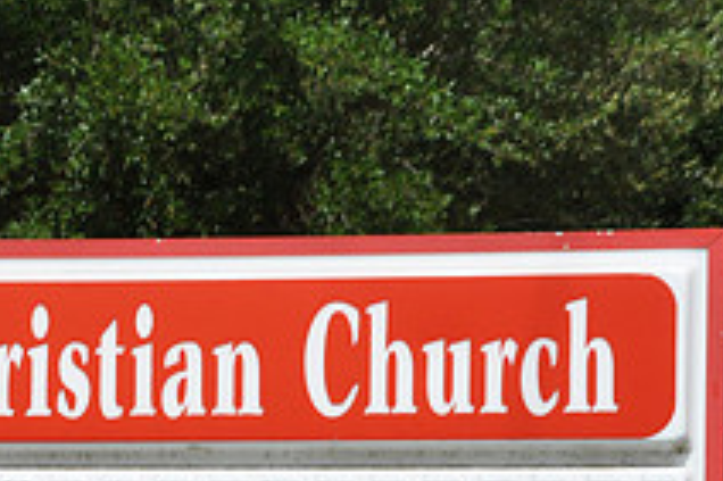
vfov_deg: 4.3
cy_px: 612
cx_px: 126
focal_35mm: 320
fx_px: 6422
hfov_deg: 6.4
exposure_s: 1/400
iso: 200
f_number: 10
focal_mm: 78
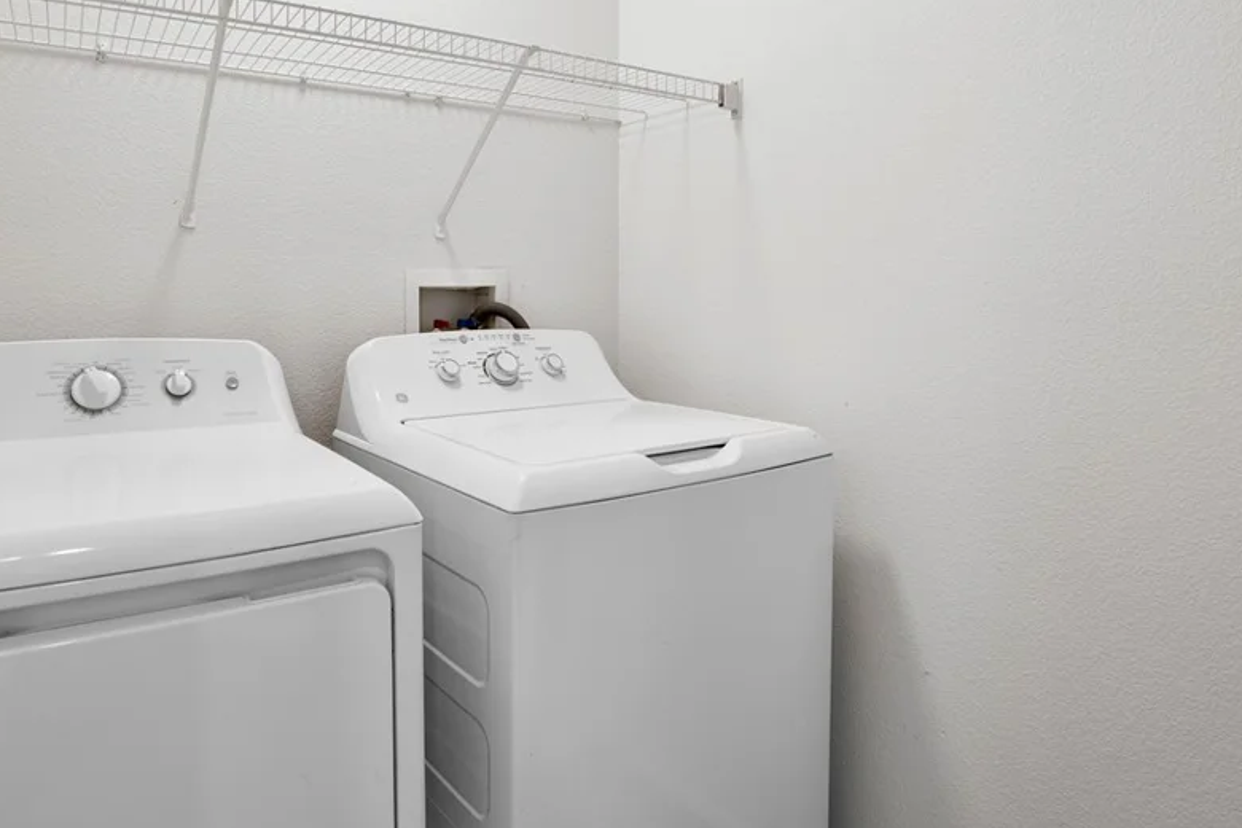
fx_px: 724
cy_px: 295
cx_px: 516
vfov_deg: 58.5
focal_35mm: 21
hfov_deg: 80.5
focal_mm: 16
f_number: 9
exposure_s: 1/6
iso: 800
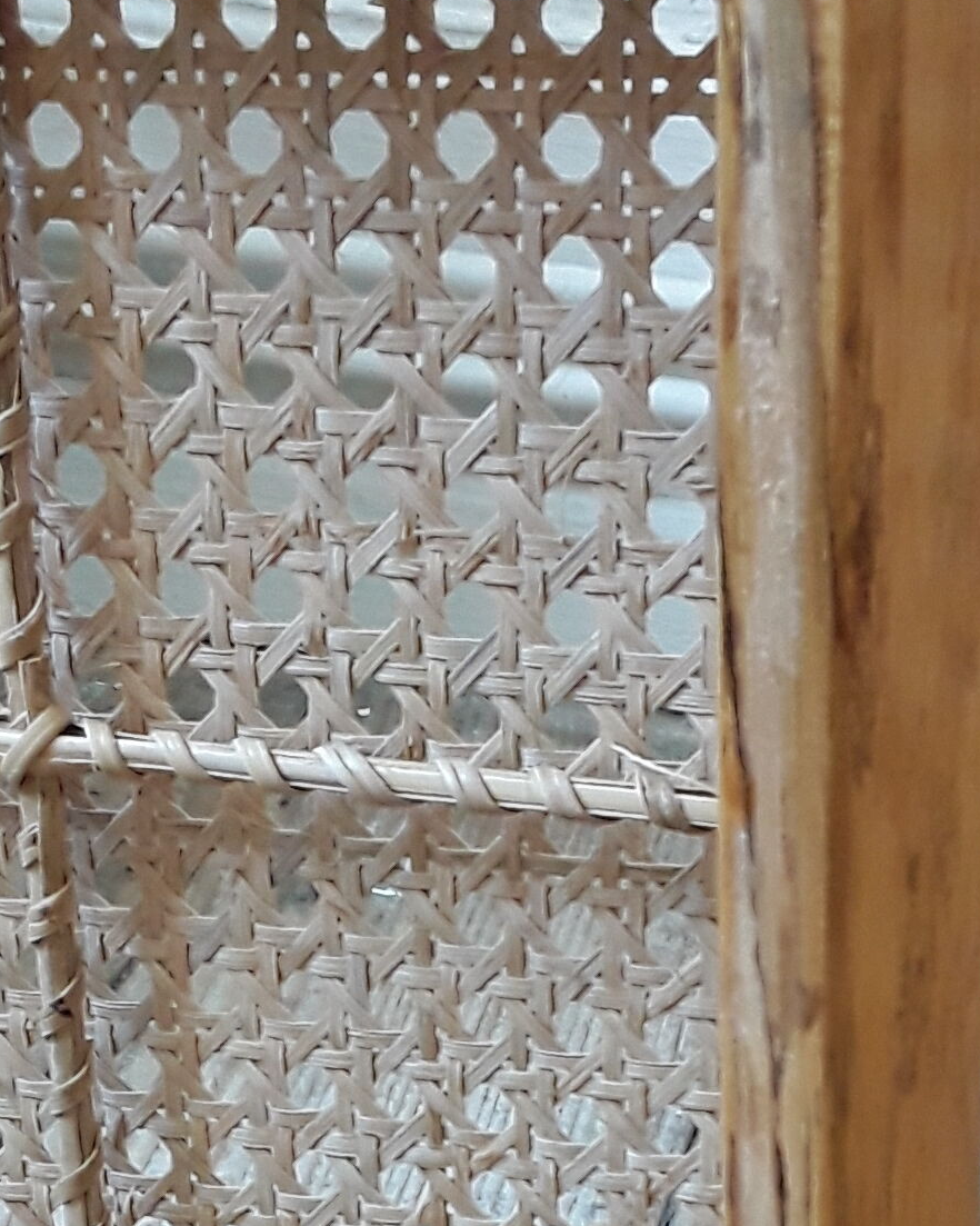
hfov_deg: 19.7
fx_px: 2829
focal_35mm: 78
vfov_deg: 23.2
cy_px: 1282
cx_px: 522
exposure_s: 1/30
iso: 125
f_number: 1.9
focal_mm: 2.91
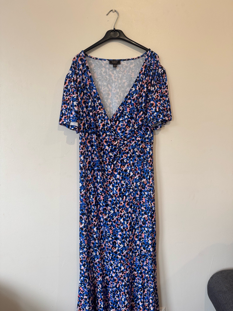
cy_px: 156
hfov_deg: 56.8
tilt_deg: -5.2
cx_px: 116
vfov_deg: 71.6
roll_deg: +0.7
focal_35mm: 24
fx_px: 215
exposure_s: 1/100
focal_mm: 6.76
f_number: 1.78
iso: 200
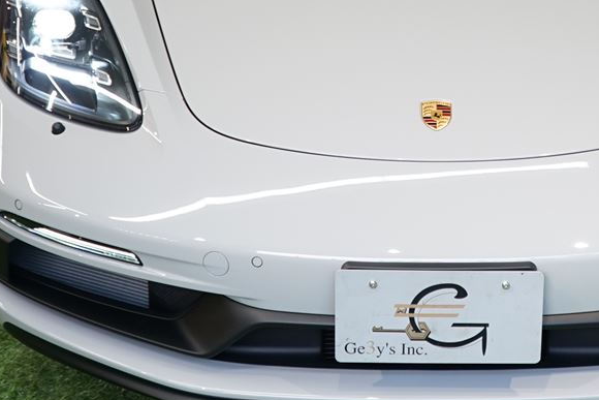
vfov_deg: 15.7
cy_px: 26
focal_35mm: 86
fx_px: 1431
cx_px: 422
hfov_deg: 23.5
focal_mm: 26
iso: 320
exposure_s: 1/60
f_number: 4
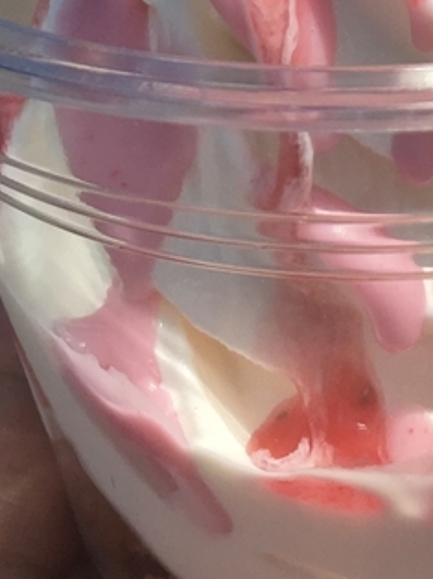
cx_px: 475
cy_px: -230
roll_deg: -0.4
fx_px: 1854
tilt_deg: -13.1
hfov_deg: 13.1
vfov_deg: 16.5
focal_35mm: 111
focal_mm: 4.15
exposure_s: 1/3344
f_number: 2.2
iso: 25
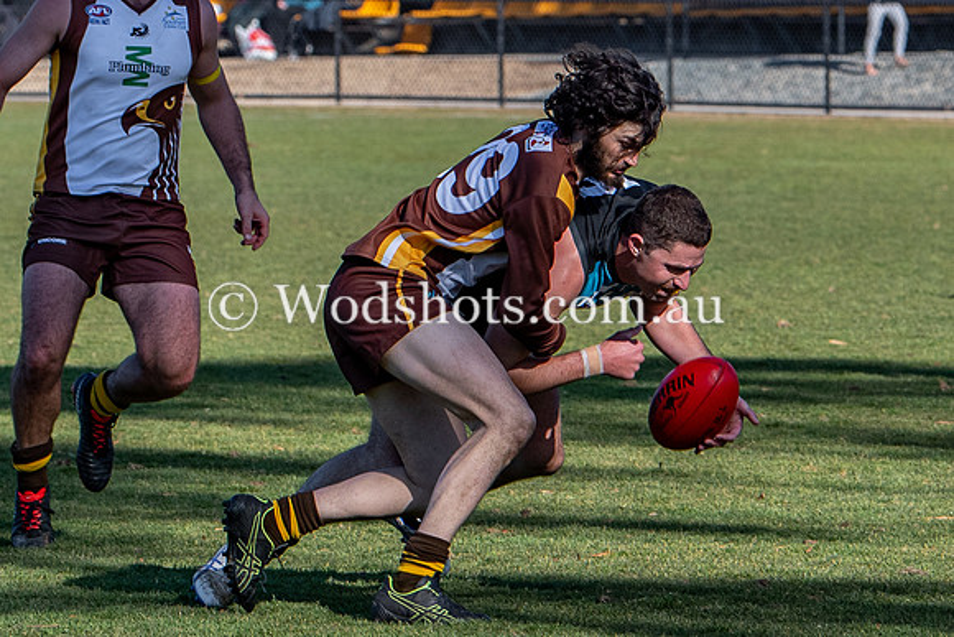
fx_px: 13016
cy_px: 162
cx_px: 475
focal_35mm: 491
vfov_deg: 2.8
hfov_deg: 4.2
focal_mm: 120
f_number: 5
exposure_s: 1/1250
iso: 280
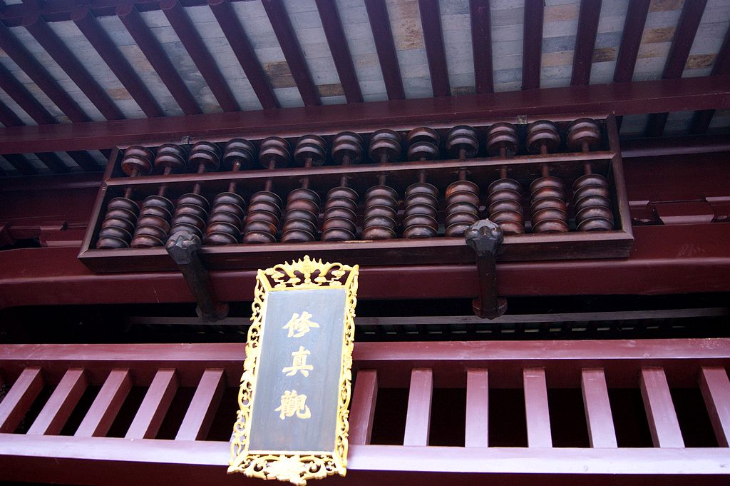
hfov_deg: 57.3
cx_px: 365
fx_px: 669
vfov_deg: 39.9
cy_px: 243
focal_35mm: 33
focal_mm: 22
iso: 400
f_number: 4
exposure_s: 1/30
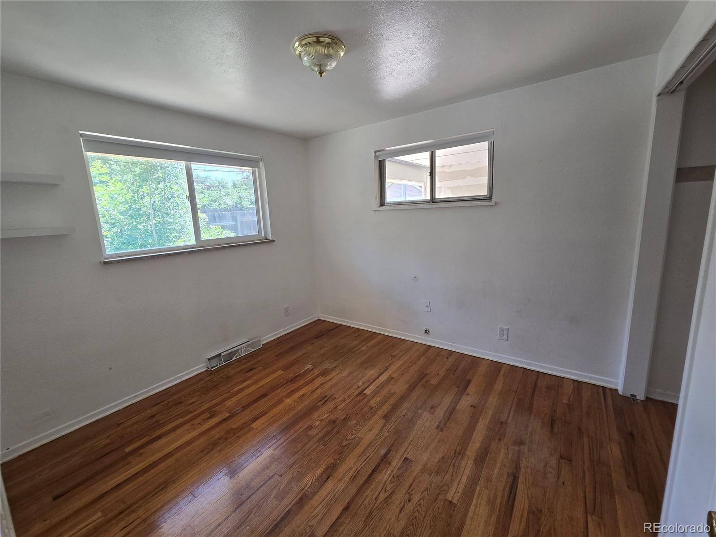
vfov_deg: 89.9
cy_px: 268
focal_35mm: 13
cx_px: 358
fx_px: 269
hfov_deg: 106.2
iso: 50
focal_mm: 2.2
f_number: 2.2
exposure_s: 1/60
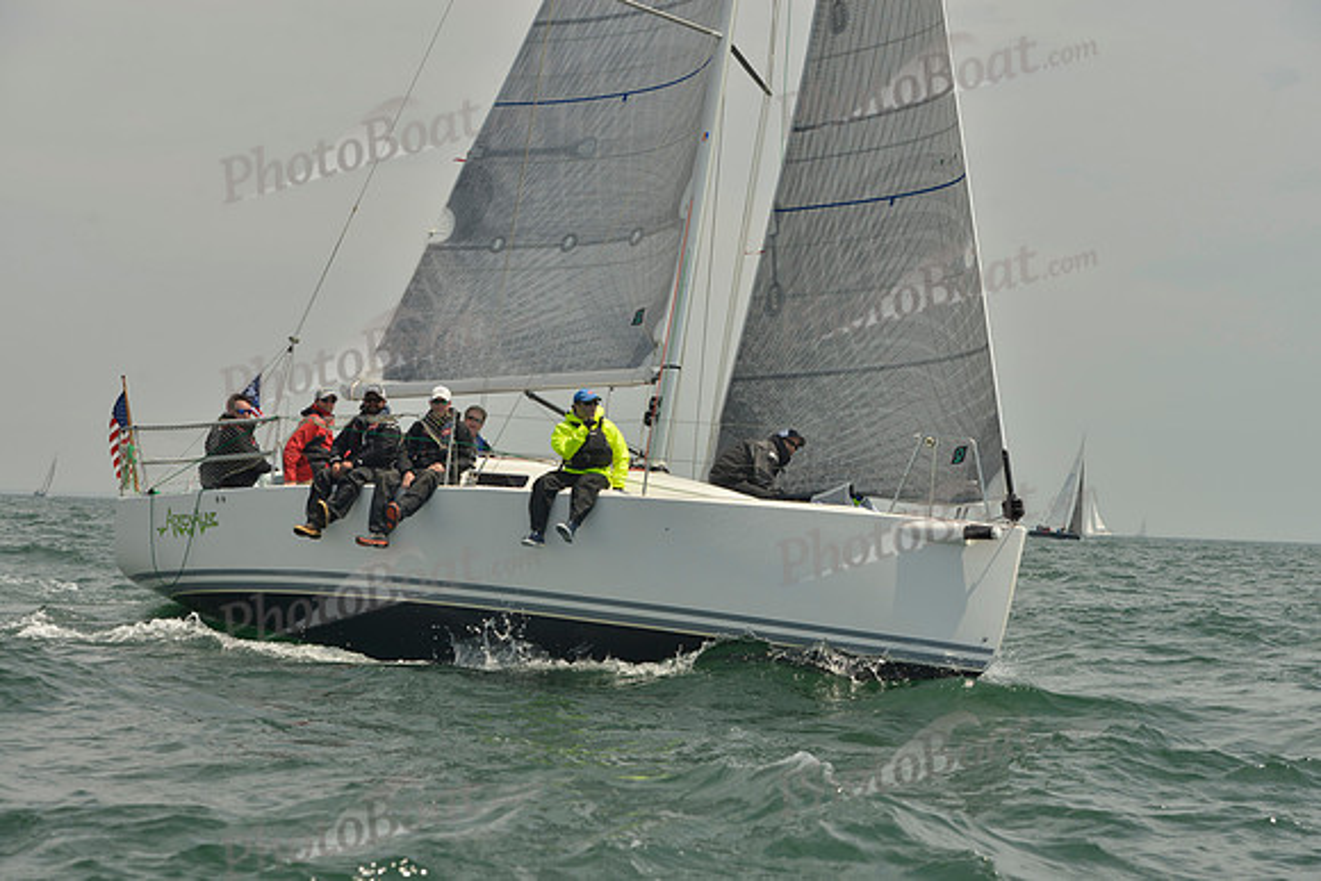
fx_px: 2569
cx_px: 660
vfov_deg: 19.5
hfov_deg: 28.8
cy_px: 440
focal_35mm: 70
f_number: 8
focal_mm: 70
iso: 200
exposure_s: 1/1250
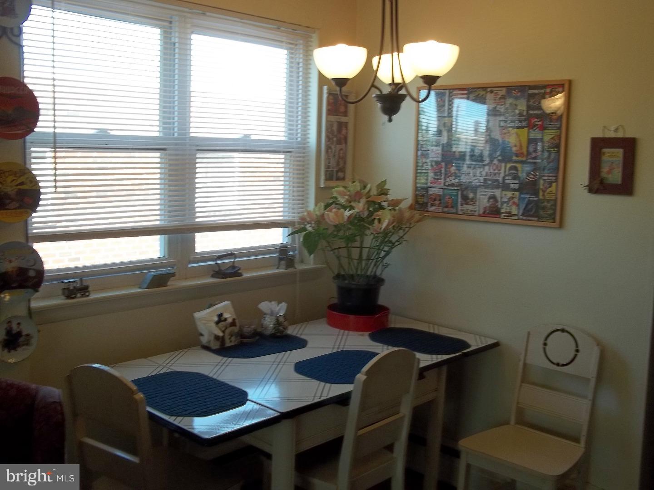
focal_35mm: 36
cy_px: 245
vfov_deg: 39.7
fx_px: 680
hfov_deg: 51.4
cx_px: 327
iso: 64
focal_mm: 6.5
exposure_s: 1/60
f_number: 3.1
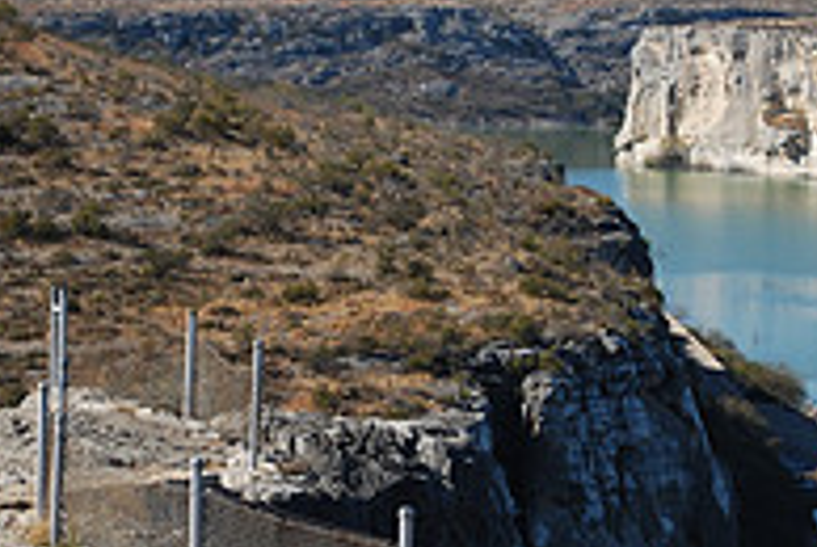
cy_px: 185
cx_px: 585
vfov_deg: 5.6
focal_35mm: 246
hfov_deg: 8.3
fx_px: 5602
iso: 110
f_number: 5.6
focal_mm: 55
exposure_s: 1/125
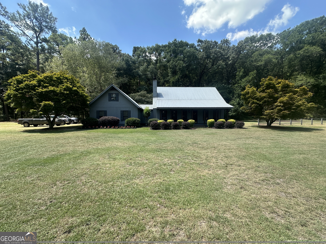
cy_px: 122
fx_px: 132
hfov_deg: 102.1
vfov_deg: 85.7
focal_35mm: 14
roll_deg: -0.3
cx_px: 163
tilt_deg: -3.3
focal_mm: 2.22
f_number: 2.2
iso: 40
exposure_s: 1/600
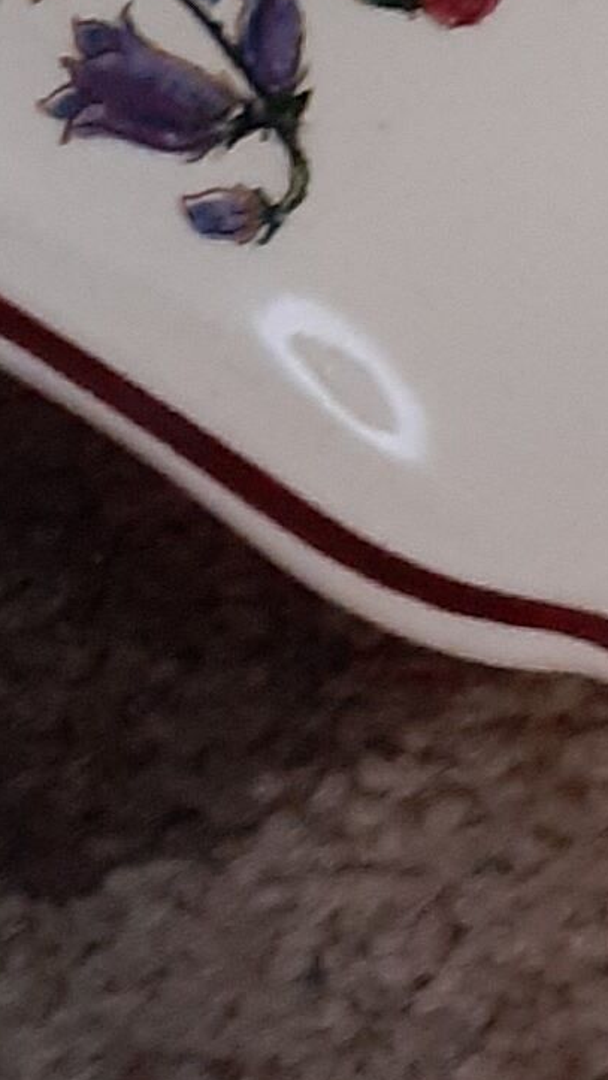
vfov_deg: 11.0
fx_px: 4812
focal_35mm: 168
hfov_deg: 6.9
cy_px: -1458
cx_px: 1352
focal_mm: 3.6
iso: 125
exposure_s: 1/50
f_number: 1.9
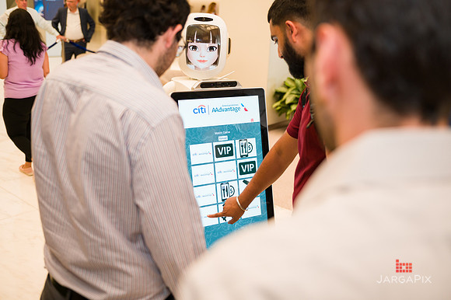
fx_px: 476
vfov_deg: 35.0
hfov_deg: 50.7
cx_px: 226
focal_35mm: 38
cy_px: 150
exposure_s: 1/200
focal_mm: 38
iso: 400
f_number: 3.2
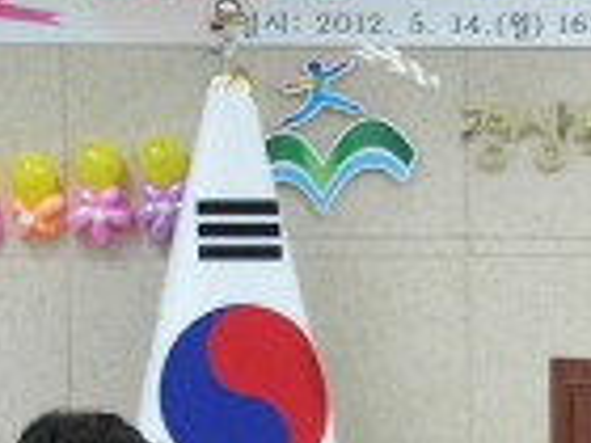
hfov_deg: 11.1
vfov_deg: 8.4
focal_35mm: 175
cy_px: 466
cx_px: 743
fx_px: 2988
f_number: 2.2
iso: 120
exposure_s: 1/60
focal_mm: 10.6
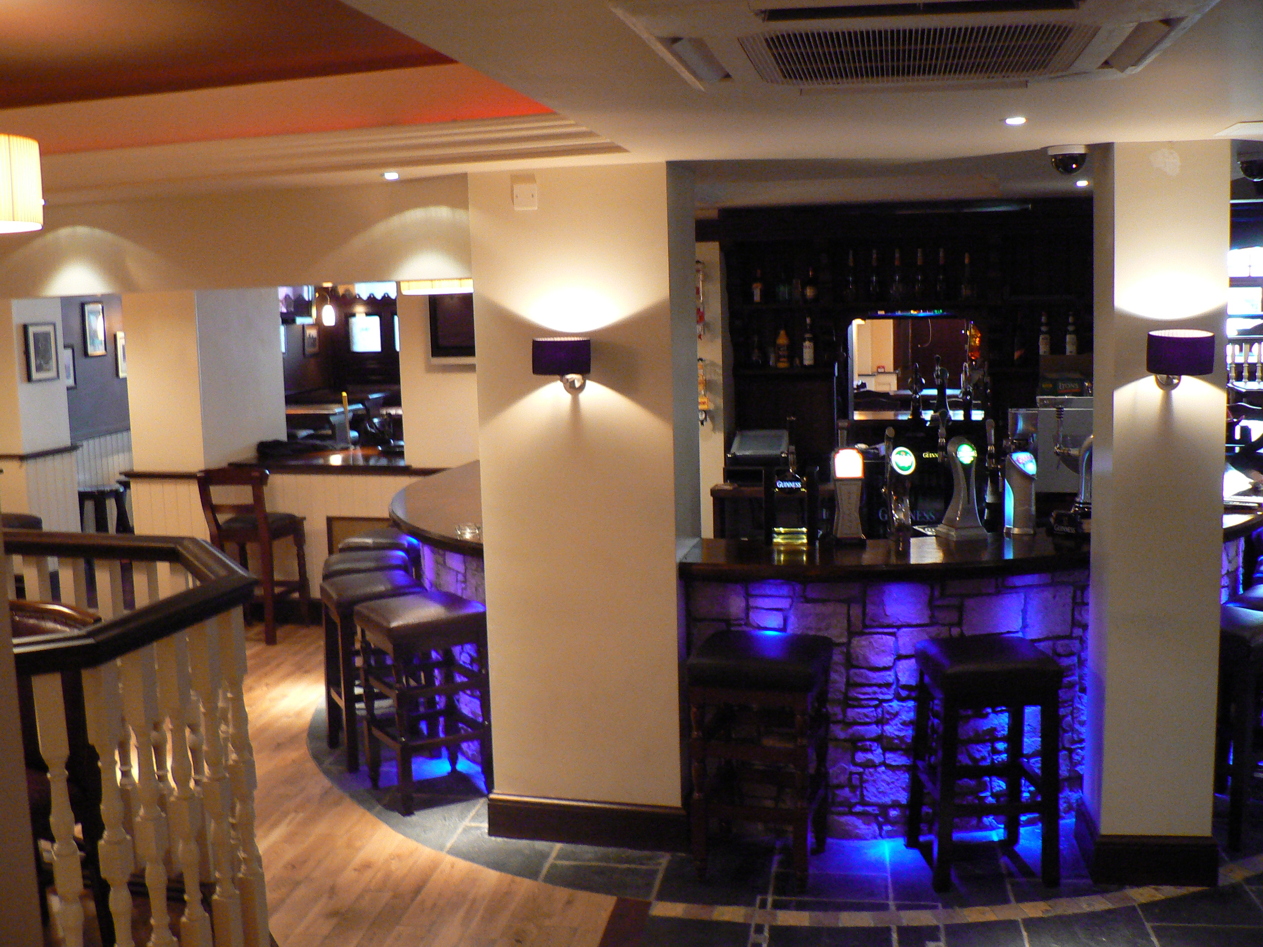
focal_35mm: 36
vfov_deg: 39.7
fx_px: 1313
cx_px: 632
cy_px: 474
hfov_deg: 51.4
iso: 200
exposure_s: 1/13
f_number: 2.8
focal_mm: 6
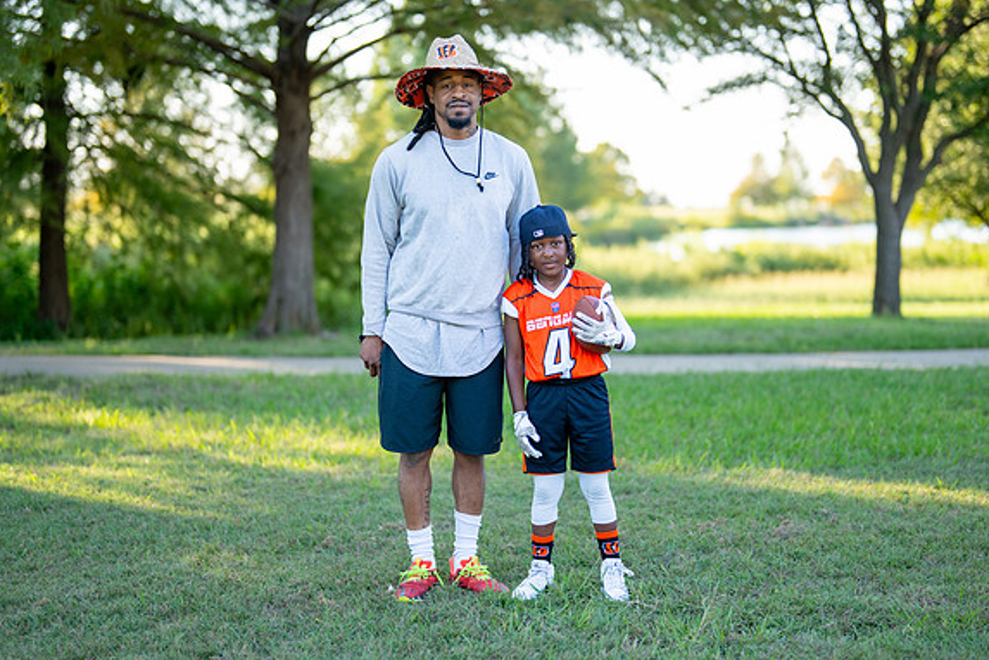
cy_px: 313
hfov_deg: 32.4
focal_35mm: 62
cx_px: 506
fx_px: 1703
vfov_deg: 21.9
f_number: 1.2
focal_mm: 50
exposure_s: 1/800
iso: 100
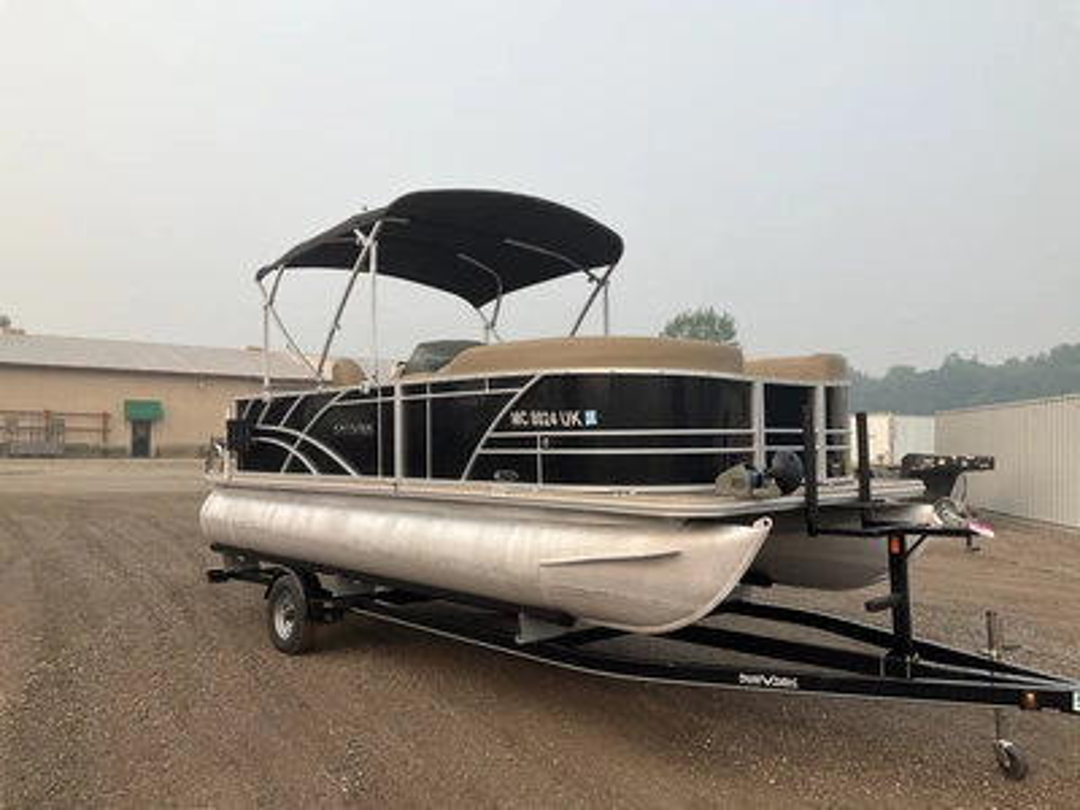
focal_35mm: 29
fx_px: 905
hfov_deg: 61.7
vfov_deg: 48.2
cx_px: 540
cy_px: 405
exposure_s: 1/944
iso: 25
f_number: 1.8
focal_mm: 3
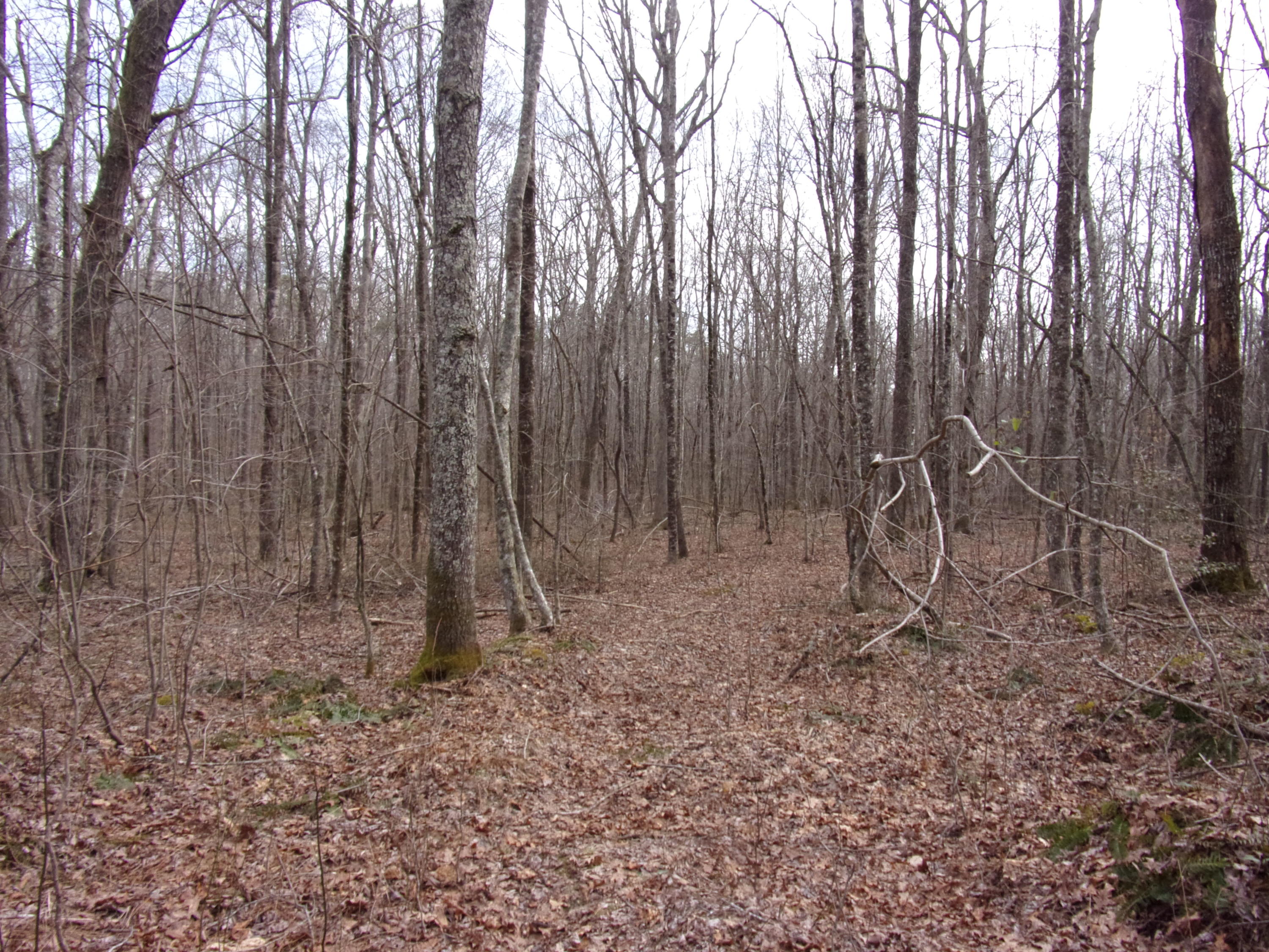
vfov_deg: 56.8
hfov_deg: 71.6
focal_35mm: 24
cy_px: 476
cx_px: 634
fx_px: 880
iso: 80
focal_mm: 4.3
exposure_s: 1/240
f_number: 3.3
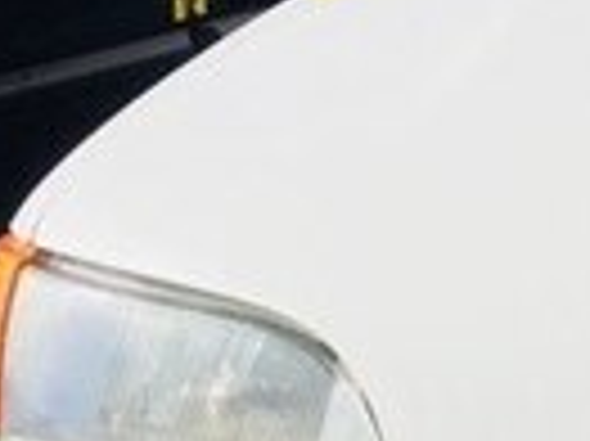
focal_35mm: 146
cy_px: 304
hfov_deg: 12.0
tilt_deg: -18.7
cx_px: 1207
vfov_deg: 10.1
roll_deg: -1.1
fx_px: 2486
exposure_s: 1/4566
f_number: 2.2
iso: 32
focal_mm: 4.15
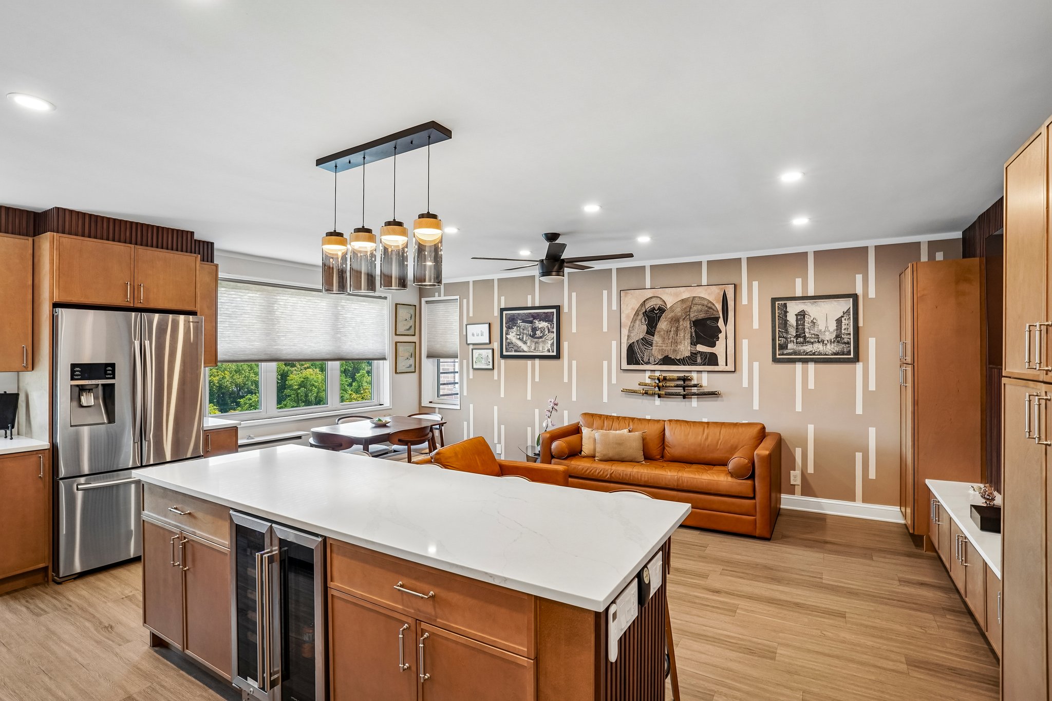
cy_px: 350
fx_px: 497
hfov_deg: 93.3
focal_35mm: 17
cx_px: 526
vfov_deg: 70.4
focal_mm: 17
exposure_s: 1/30
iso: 400
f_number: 8
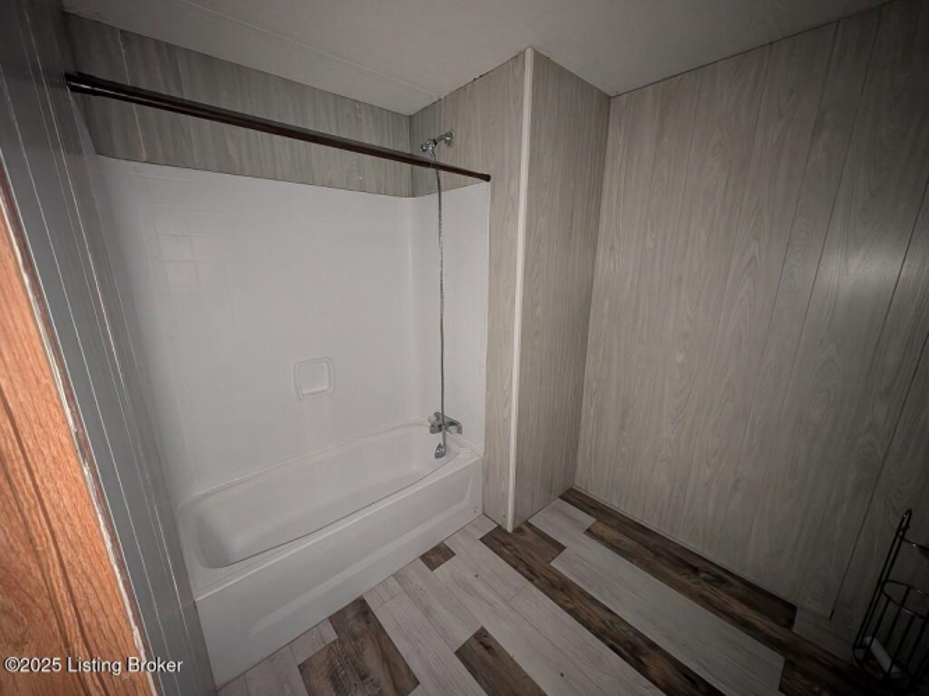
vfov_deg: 94.5
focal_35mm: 12
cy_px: 348
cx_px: 464
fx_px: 322
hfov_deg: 110.5
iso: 6385
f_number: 1.7
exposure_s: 1/19.7
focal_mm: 2.02
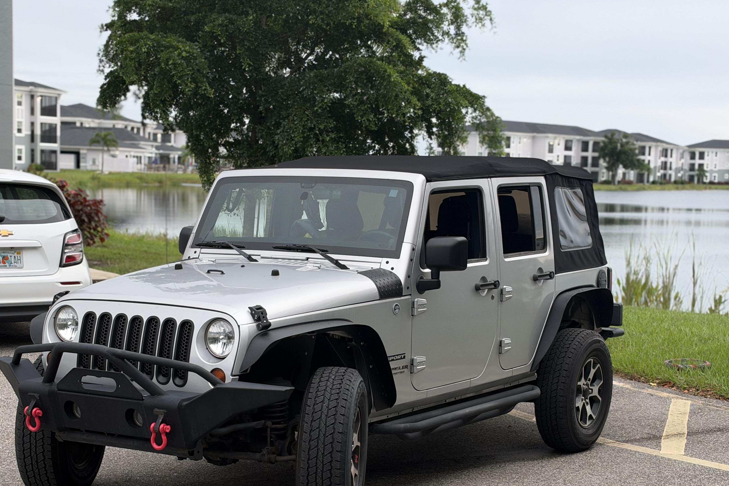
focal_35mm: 67
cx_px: 366
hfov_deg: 30.1
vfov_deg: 20.3
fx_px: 1357
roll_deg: -1.2
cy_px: 312
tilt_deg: -4.1
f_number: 1.8
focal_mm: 6.93
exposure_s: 1/822
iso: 64
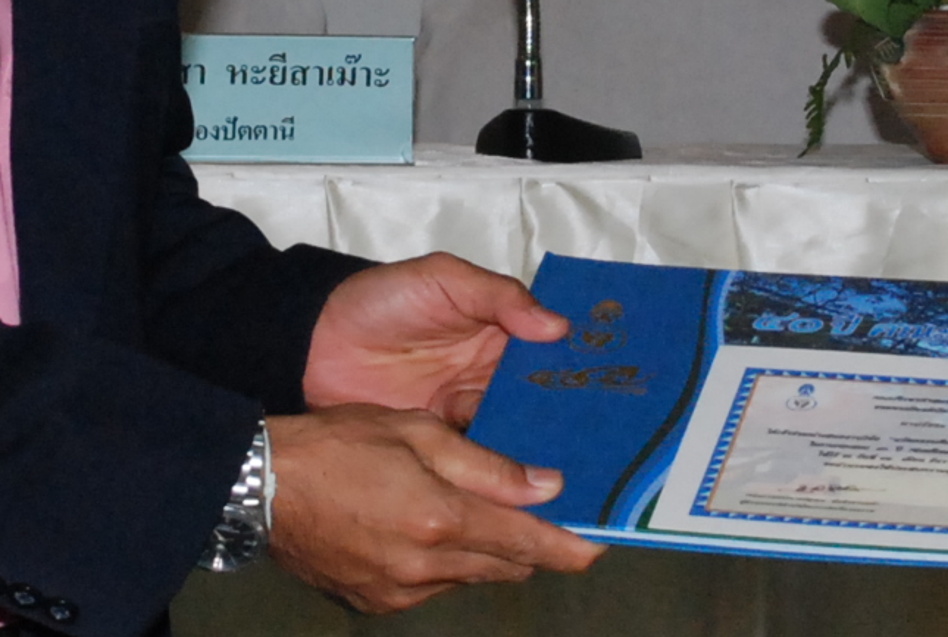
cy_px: 79
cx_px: 636
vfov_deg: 5.4
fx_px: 6755
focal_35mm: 256
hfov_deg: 8.0
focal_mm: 38
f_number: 8
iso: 1000
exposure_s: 1/200
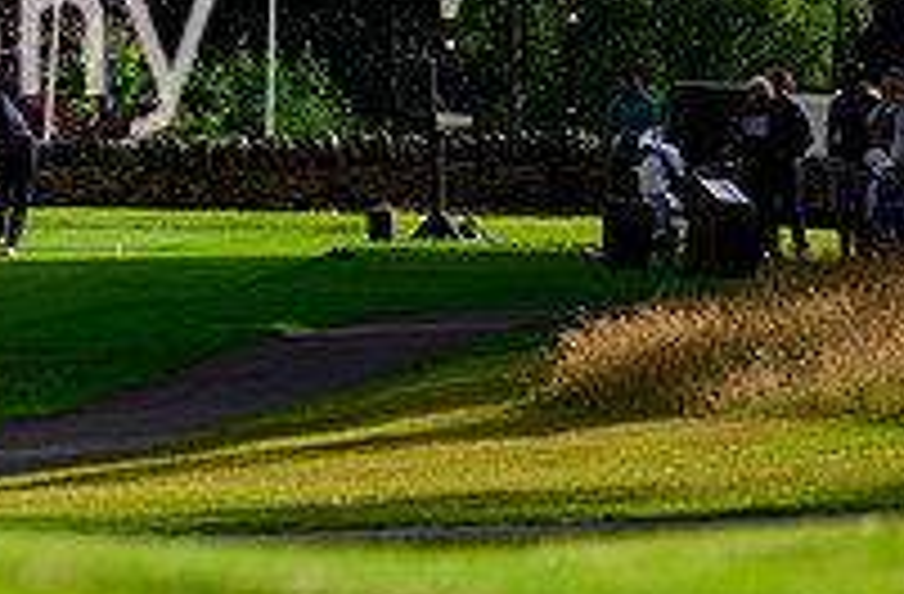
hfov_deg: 2.1
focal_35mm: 1009
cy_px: -239
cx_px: -291
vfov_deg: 1.3
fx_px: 25219
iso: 800
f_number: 5.3
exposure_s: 1/3200
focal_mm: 290
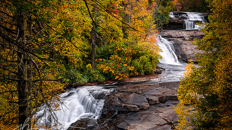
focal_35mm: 69
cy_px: 71
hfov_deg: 30.6
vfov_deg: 17.5
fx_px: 424
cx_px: 120
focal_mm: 56
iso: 200
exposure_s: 4
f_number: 6.3
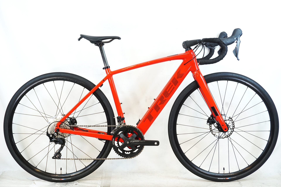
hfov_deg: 38.9
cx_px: 140
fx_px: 398
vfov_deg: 26.5
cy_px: 94
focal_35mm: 51
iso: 640
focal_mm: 34
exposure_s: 1/30
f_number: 6.3
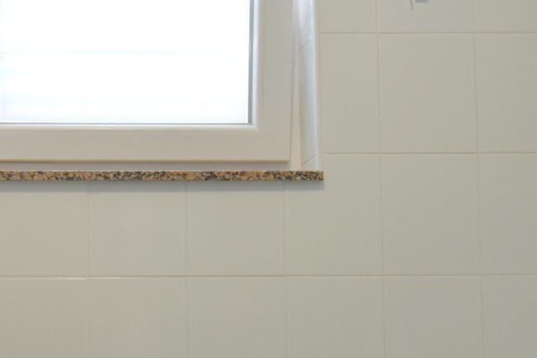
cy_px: 235
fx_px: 820
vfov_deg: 24.5
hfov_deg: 34.7
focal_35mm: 55
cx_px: 81
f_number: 4
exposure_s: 1/60
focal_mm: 10
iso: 400
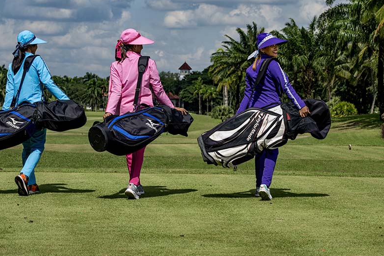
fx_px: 1290
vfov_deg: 11.3
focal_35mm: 121
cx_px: 149
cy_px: 121
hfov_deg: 16.9
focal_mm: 98
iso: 64
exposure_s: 1/200
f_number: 10
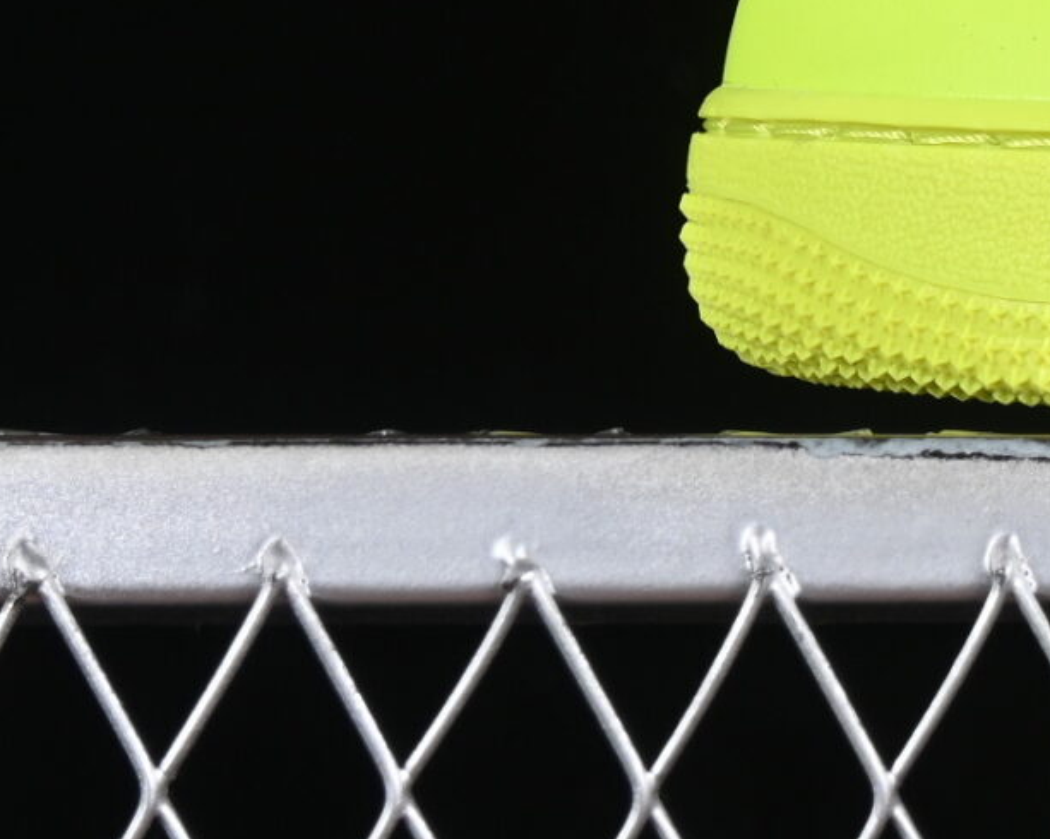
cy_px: -475
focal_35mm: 294
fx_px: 9133
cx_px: 2165
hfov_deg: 6.4
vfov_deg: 5.2
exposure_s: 1/80
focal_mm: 50
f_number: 6.3
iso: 160
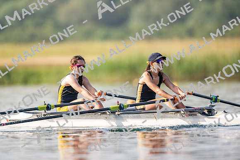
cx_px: 120
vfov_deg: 2.3
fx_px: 4001
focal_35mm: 600
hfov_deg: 3.4
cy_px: 80
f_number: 4
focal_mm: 600
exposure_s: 1/2500
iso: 200
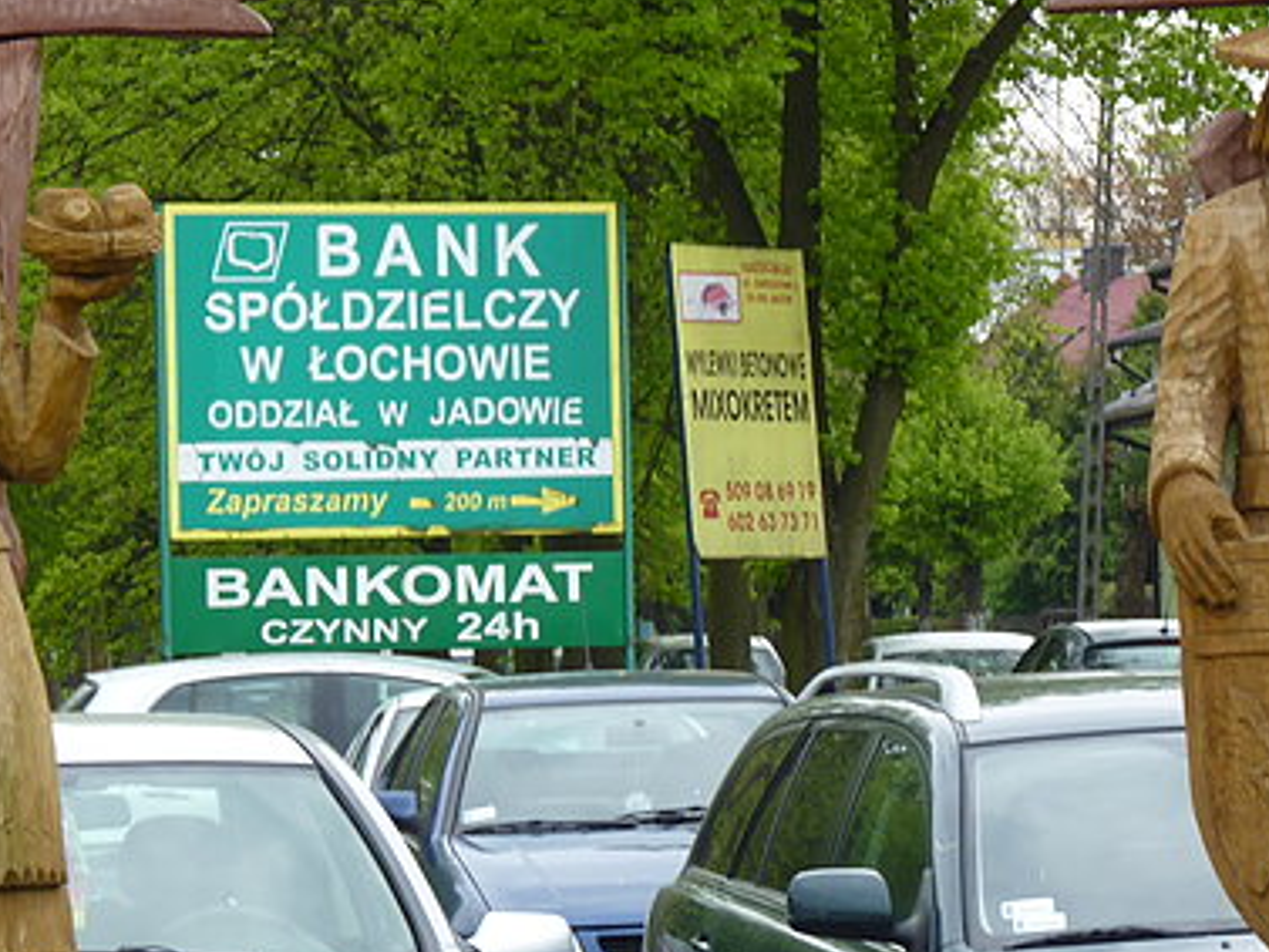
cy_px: 409
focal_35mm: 260
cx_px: 788
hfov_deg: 7.6
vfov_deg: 5.7
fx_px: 9534
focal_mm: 19.4
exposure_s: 1/100
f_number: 3.6
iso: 80
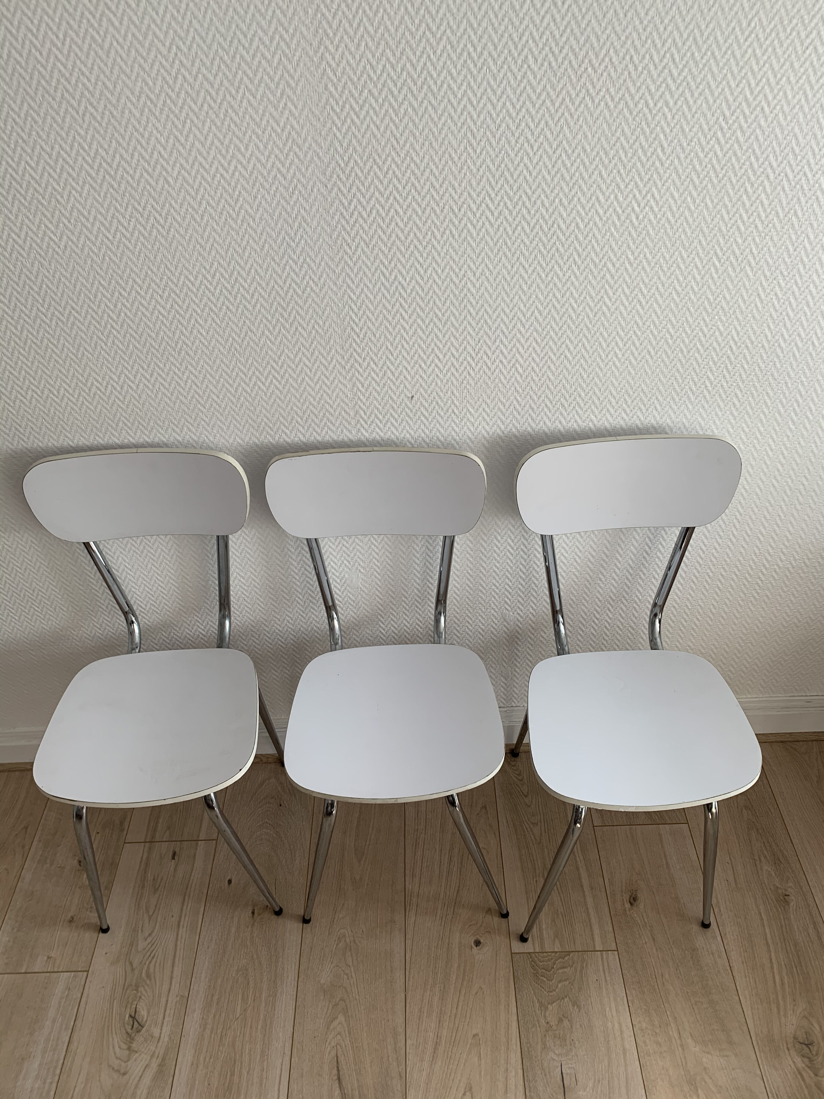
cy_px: 550
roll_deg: +3.2
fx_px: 825
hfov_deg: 53.1
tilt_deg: -39.5
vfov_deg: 67.3
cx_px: 412
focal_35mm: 26
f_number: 1.8
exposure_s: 1/122
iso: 32
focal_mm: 4.25
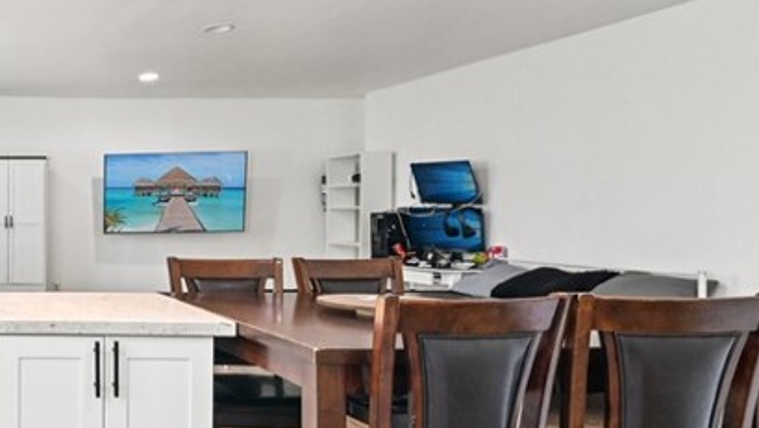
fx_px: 685
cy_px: 215
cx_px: -87
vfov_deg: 34.7
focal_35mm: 34
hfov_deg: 43.8
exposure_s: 1/5
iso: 250
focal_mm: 13
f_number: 8
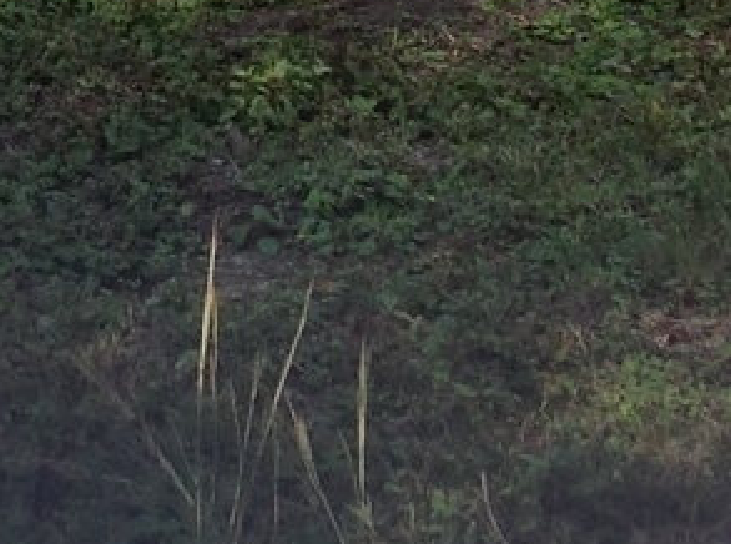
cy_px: -566
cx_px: -177
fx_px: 3643
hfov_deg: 11.2
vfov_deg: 8.1
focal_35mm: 173
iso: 50
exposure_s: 1/1080
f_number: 2.4
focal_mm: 4.28
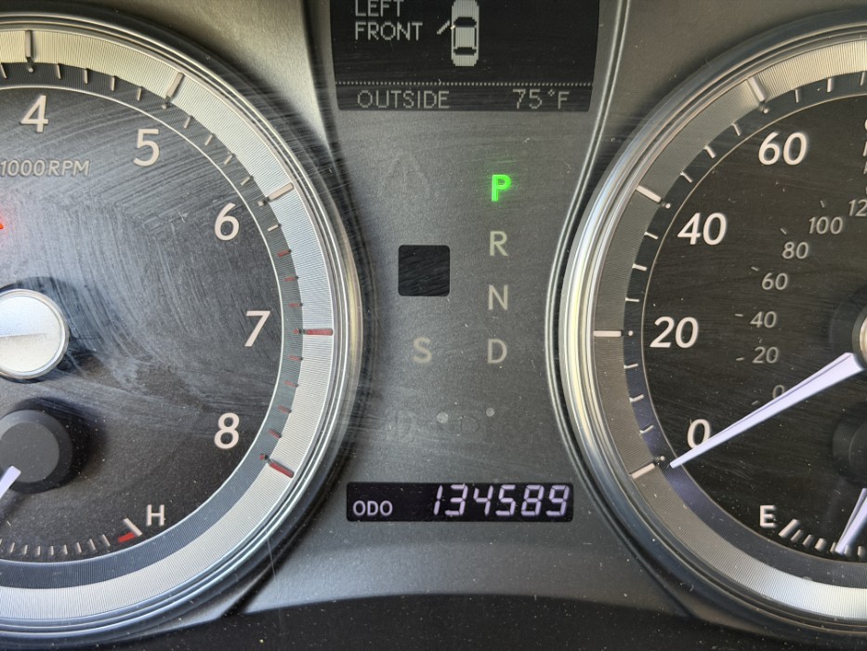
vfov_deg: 30.3
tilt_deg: -26.5
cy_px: 326
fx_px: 1202
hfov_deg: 39.7
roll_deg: -2.6
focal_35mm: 48
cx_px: 434
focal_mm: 6.76
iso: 200
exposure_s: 1/33
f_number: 1.78
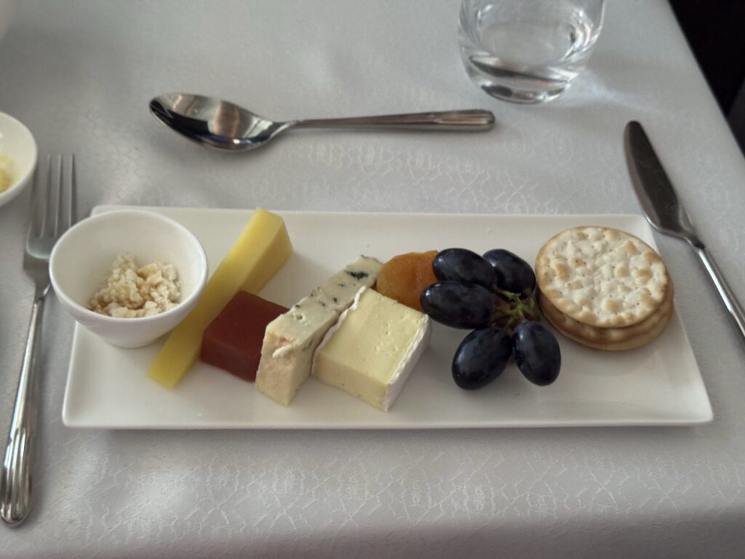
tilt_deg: -49.6
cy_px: 280
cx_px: 372
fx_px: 1033
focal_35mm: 48
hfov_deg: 39.7
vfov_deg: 30.3
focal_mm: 6.76
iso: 500
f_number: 1.78
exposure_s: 1/37
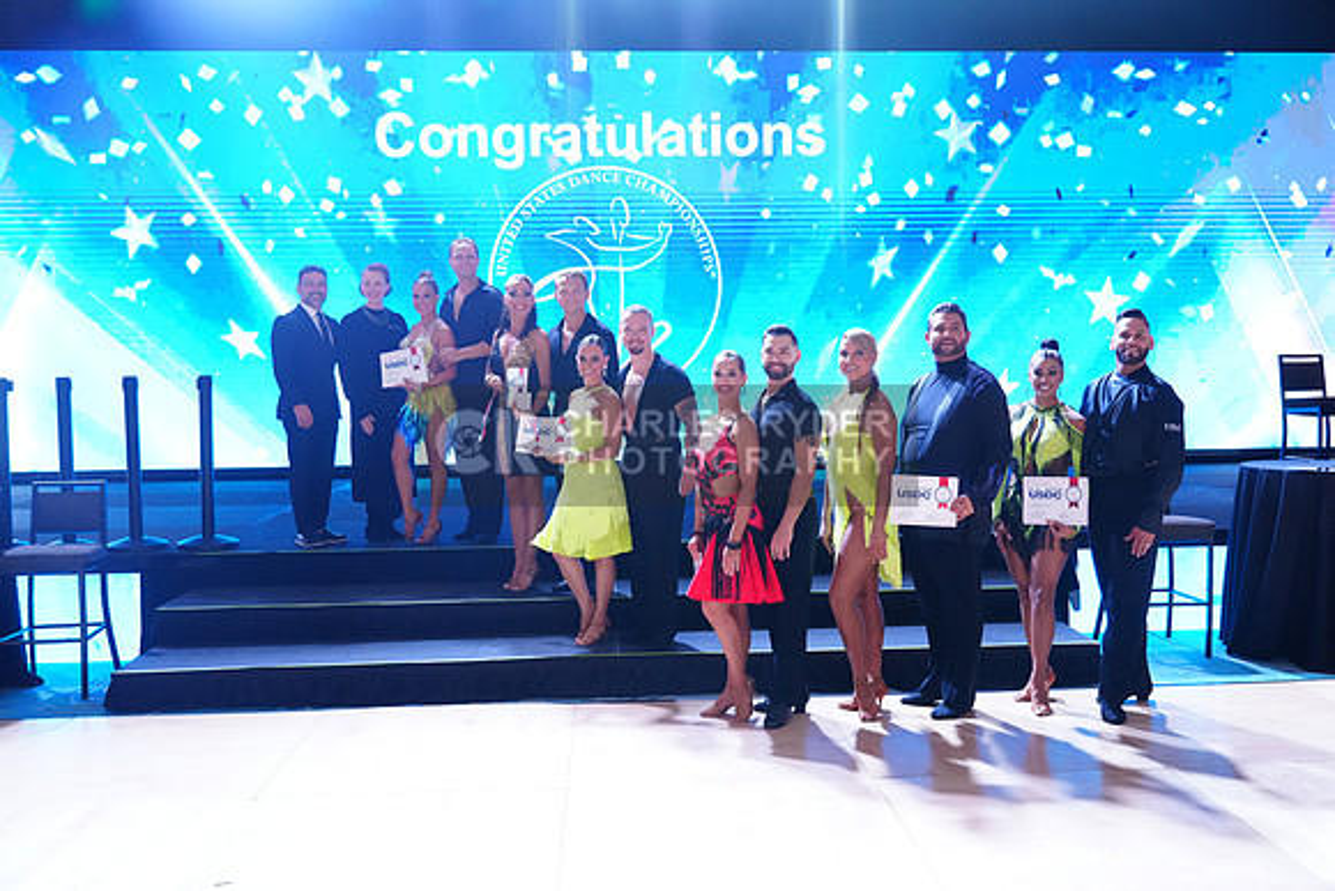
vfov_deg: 42.3
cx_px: 668
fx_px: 1150
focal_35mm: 31
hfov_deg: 60.3
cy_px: 446
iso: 5000
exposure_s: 1/500
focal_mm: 31
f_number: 4
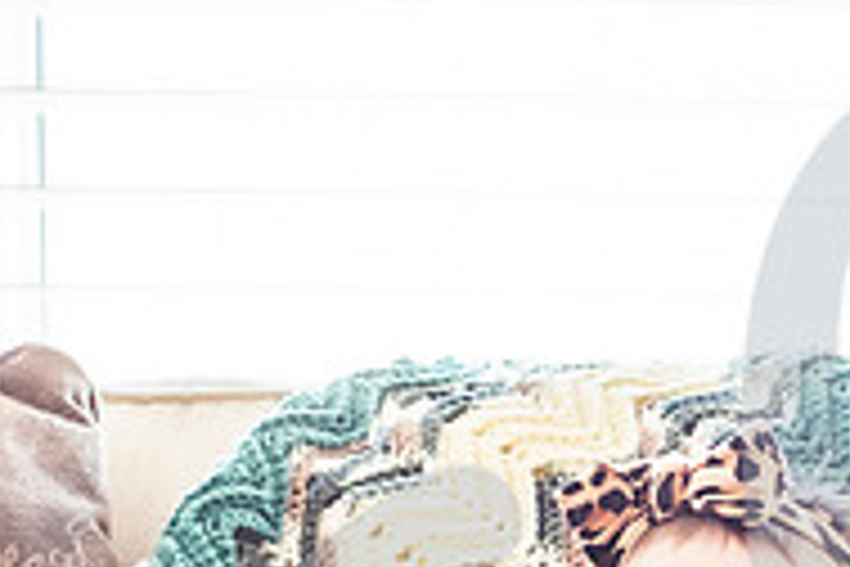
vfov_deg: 8.6
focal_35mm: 156
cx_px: 908
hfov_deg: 12.9
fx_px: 3683
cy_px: 866
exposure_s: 1/125
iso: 1000
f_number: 2.8
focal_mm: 50
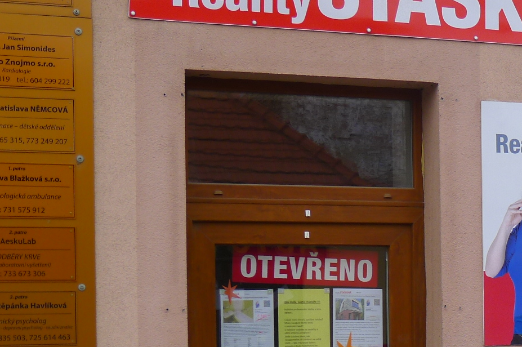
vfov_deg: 14.2
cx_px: 571
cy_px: 312
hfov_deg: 20.5
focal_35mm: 95
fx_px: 1376
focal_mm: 9.2
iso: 80
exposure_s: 1/500
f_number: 2.8
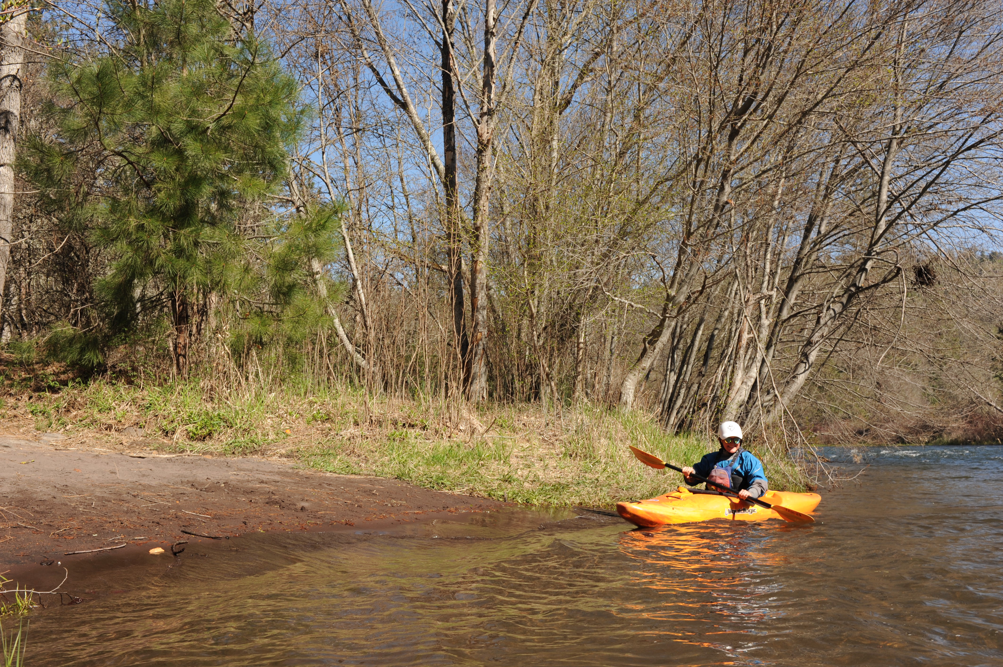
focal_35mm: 35
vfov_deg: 37.8
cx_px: 502
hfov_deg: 54.5
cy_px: 334
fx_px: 974
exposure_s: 1/200
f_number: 11
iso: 250
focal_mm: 35
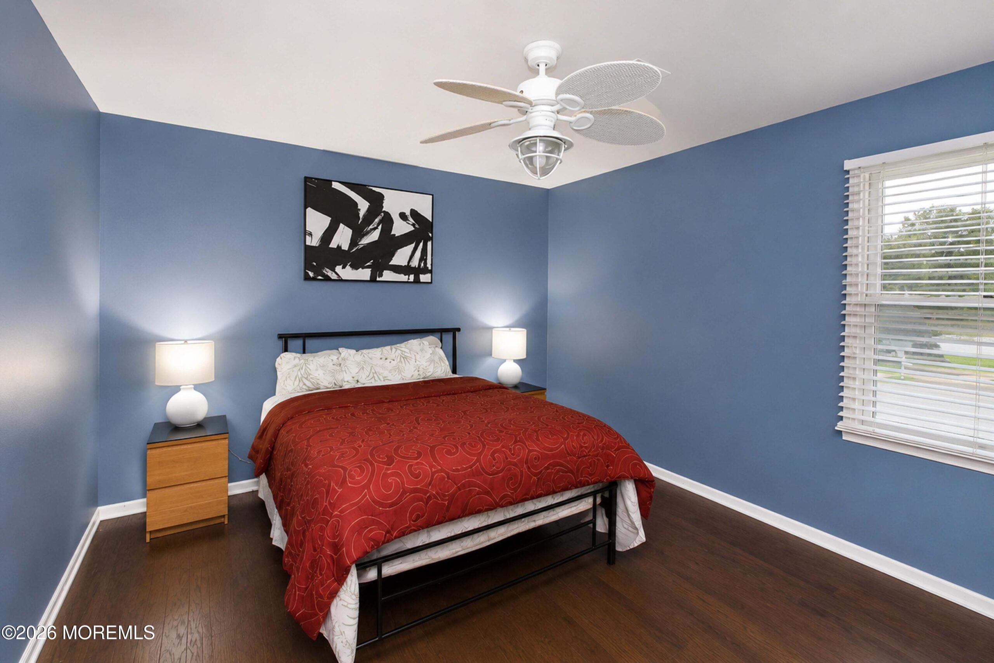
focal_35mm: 15
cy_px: 332
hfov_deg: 100.4
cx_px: 497
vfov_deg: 77.3
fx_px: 414
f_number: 8
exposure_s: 1/60
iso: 2000
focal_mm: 10
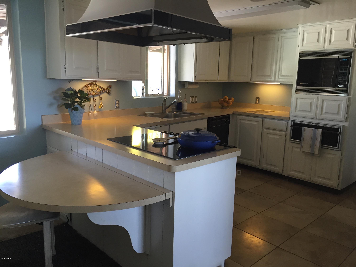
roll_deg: -0.4
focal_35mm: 29
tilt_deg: -10.5
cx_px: 178
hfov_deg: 61.7
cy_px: 134
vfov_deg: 48.2
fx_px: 298
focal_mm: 4.15
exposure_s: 1/30
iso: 80
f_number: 2.2
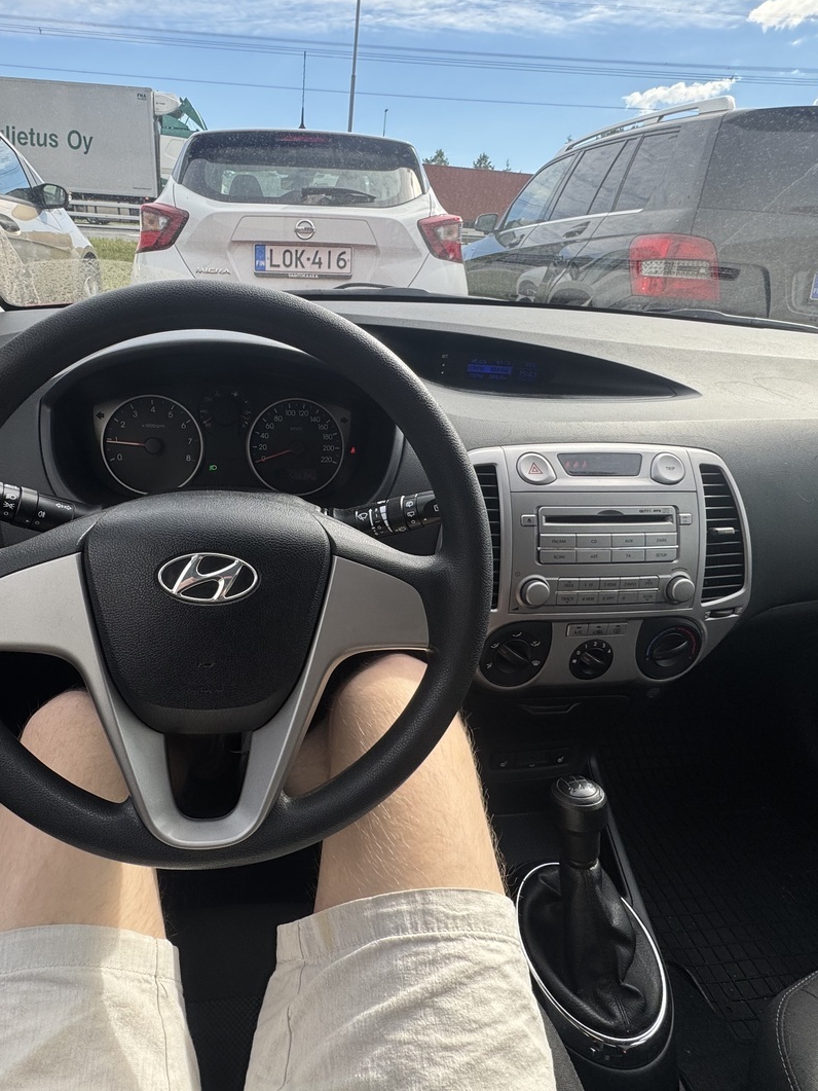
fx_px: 599
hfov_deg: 67.8
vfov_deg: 84.7
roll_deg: -3.4
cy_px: 537
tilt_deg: -27.5
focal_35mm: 19
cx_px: 314
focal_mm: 2.22
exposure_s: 1/664
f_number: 2.2
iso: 50
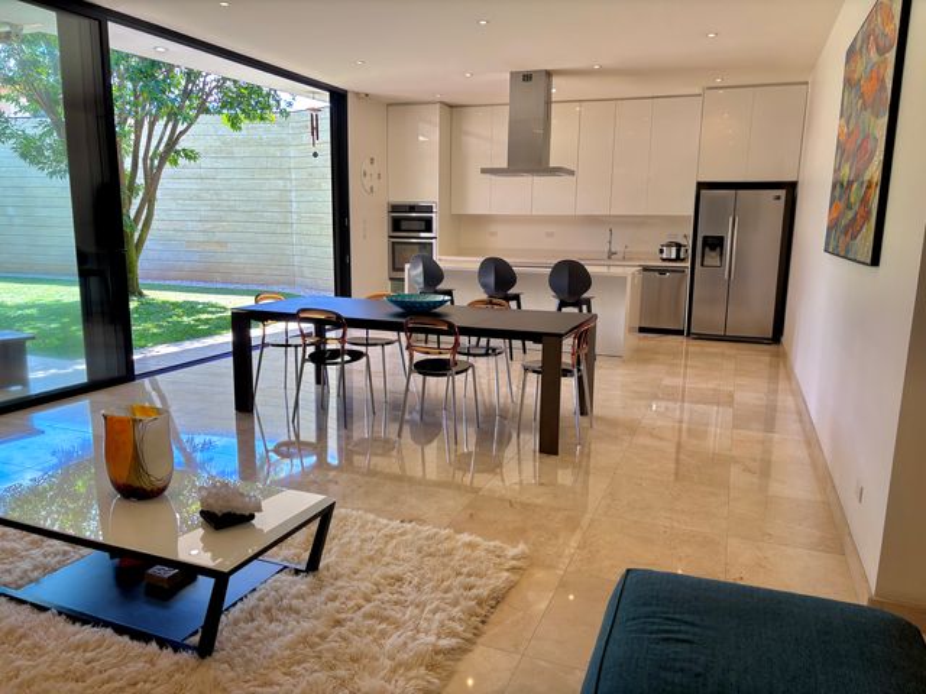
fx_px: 696
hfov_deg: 67.3
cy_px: 347
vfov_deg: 53.1
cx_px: 463
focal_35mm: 26
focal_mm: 5.96
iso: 50
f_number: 1.6
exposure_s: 1/120
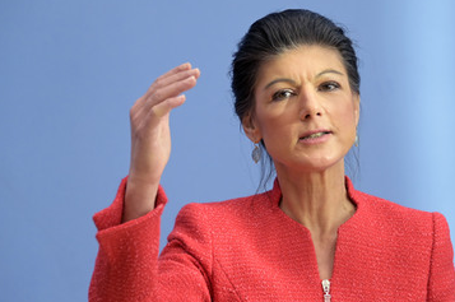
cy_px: 154
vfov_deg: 8.7
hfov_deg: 13.0
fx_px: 1994
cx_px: 281
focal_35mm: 158
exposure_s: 1/500
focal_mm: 125
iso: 3200
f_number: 5.6
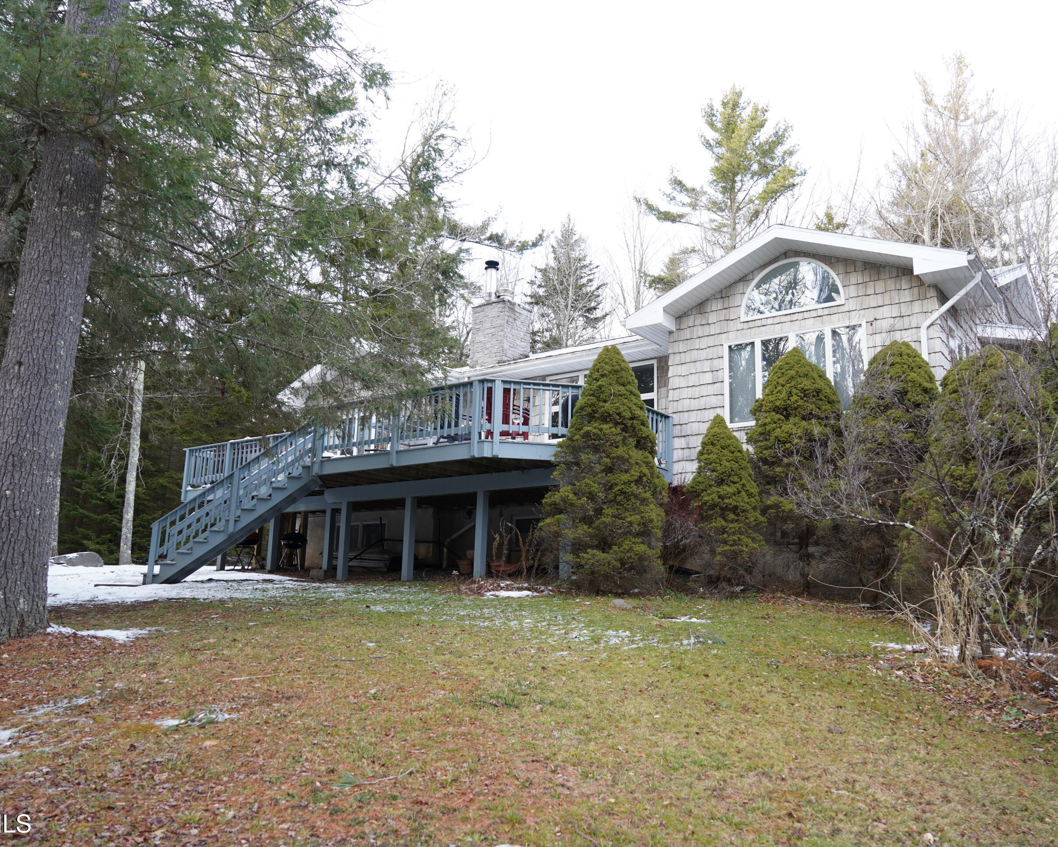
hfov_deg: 62.2
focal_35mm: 28
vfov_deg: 51.5
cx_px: 559
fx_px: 877
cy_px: 425
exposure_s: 1/60
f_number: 4
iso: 200
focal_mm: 24
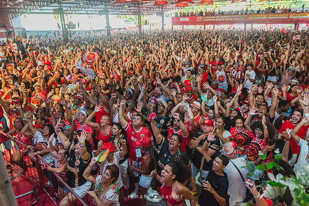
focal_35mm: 26
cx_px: 154
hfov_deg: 69.4
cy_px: 103
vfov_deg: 49.6
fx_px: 223
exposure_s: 1/320
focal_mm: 26
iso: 3200
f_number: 4
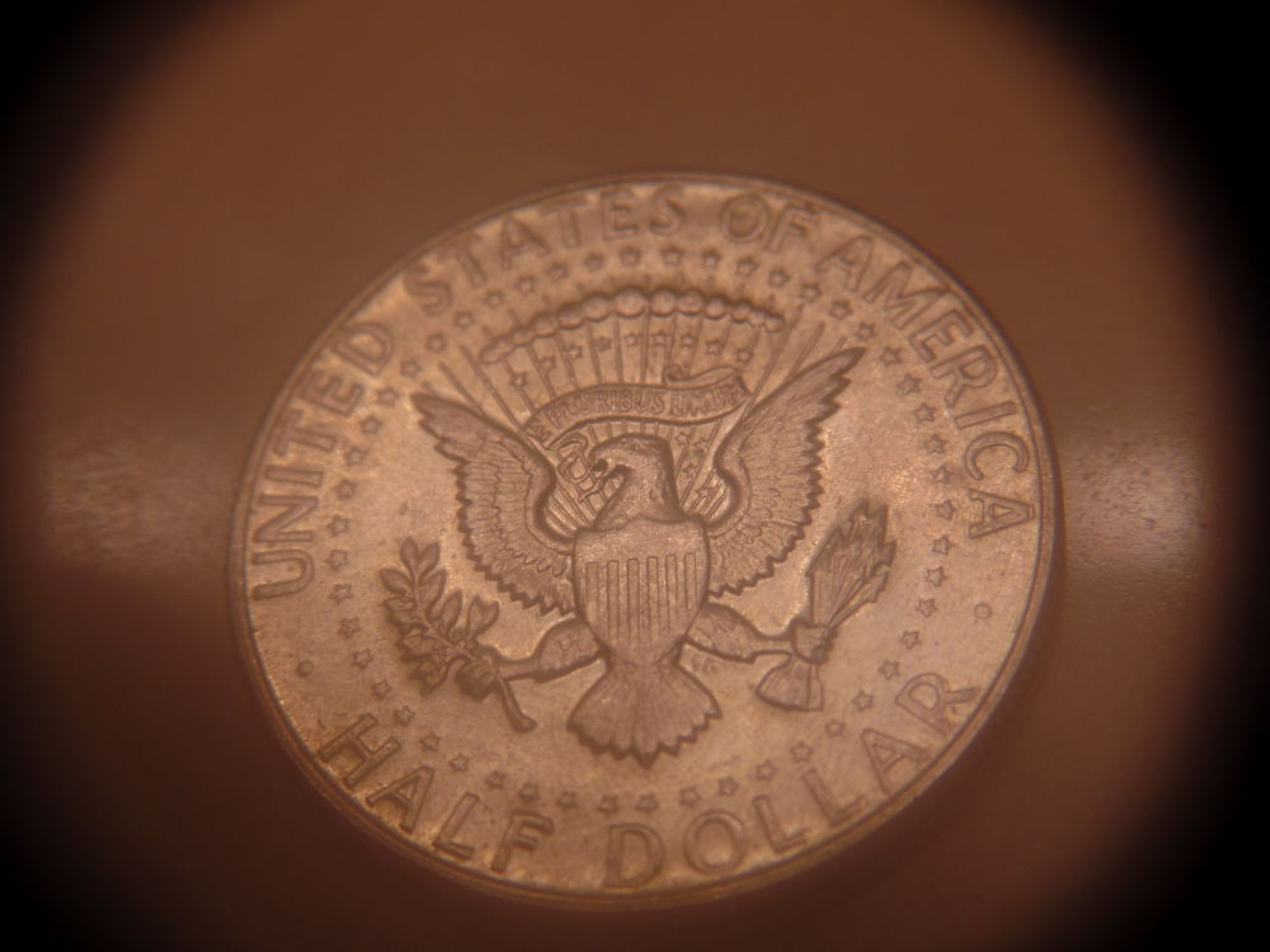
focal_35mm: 52
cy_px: 476
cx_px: 635
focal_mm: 9.2
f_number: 3.4
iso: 80
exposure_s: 1/180
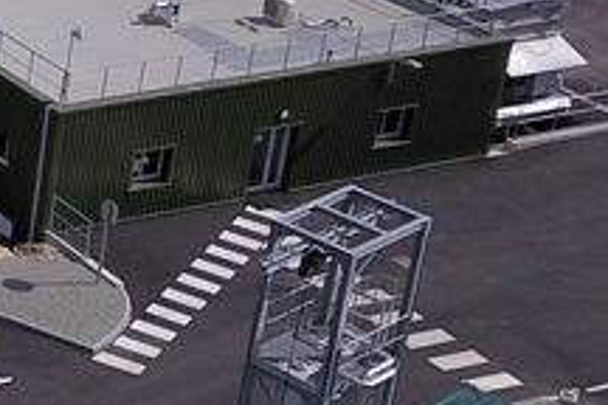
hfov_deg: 13.4
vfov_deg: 10.8
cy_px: -53
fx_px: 2111
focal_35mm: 125
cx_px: -704
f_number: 2.2
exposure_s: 1/2353
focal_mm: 4.73
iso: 100
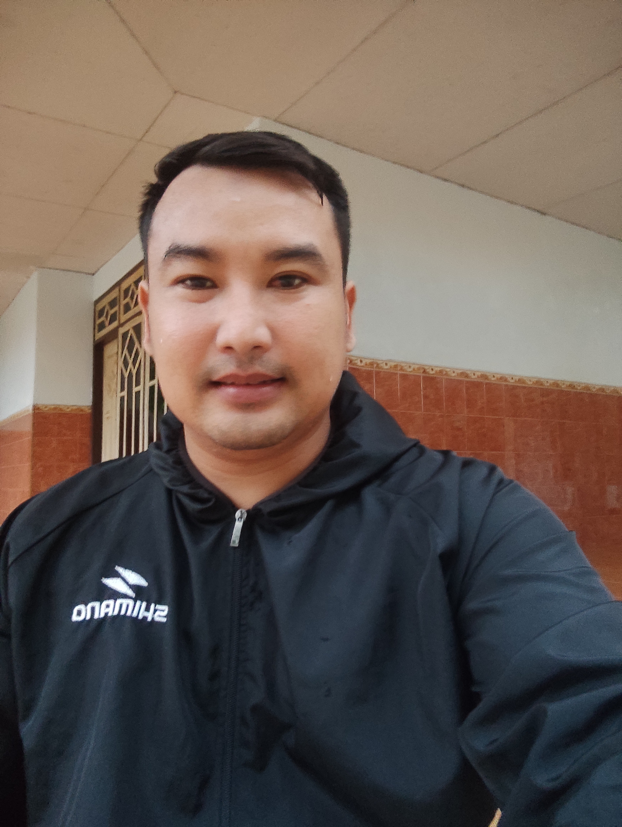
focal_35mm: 20
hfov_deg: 66.0
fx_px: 478
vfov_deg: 81.7
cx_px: 311
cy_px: 414
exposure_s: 1/25
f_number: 2.45
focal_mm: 3.49
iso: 557
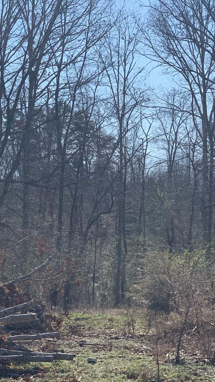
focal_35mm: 114
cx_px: -29
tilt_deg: +1.3
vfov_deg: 18.8
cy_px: 223
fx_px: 1155
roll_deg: -0.2
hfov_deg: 10.5
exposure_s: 1/1229
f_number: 2.4
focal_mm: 6
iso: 16
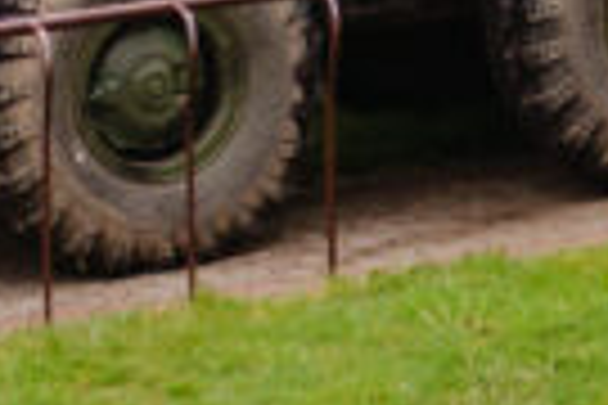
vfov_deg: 2.3
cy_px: -673
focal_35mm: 598
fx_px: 10099
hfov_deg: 3.4
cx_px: 631
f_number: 3.5
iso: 100
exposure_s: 1/200
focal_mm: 28.91
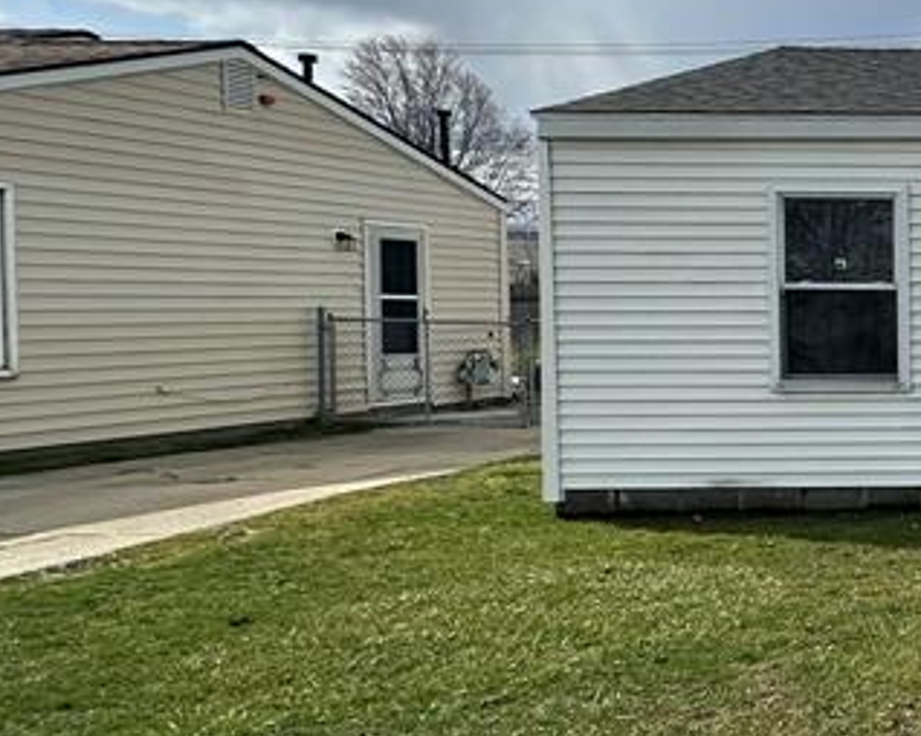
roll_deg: +0.8
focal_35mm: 44
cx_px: 1410
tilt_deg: -1.6
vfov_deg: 34.1
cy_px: 336
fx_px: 1199
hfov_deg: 27.4
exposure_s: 1/2506
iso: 50
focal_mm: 2.22
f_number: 2.2
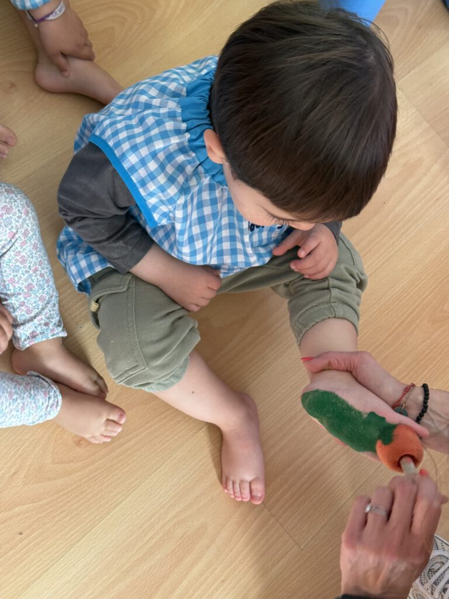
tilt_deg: -65.2
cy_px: 300
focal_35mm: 48
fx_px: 830
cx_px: 224
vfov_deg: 39.7
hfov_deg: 30.3
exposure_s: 1/50
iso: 160
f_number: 1.78
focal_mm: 6.76
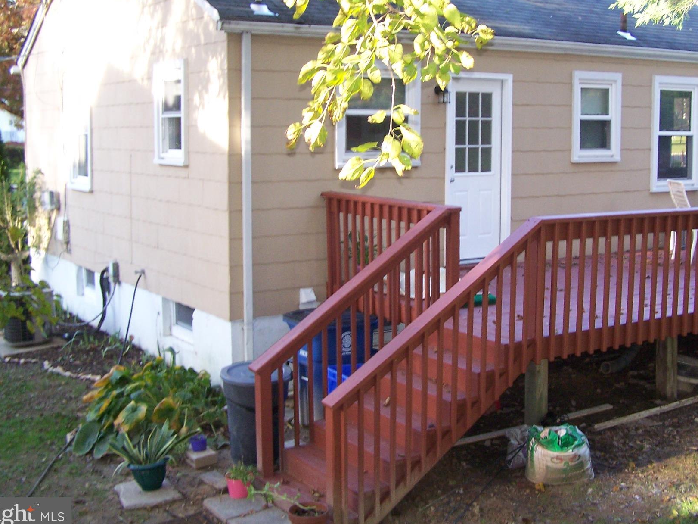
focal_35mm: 48
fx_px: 968
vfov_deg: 30.2
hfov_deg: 39.5
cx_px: 405
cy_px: 202
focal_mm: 6.3
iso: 140
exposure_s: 1/125
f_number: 2.8
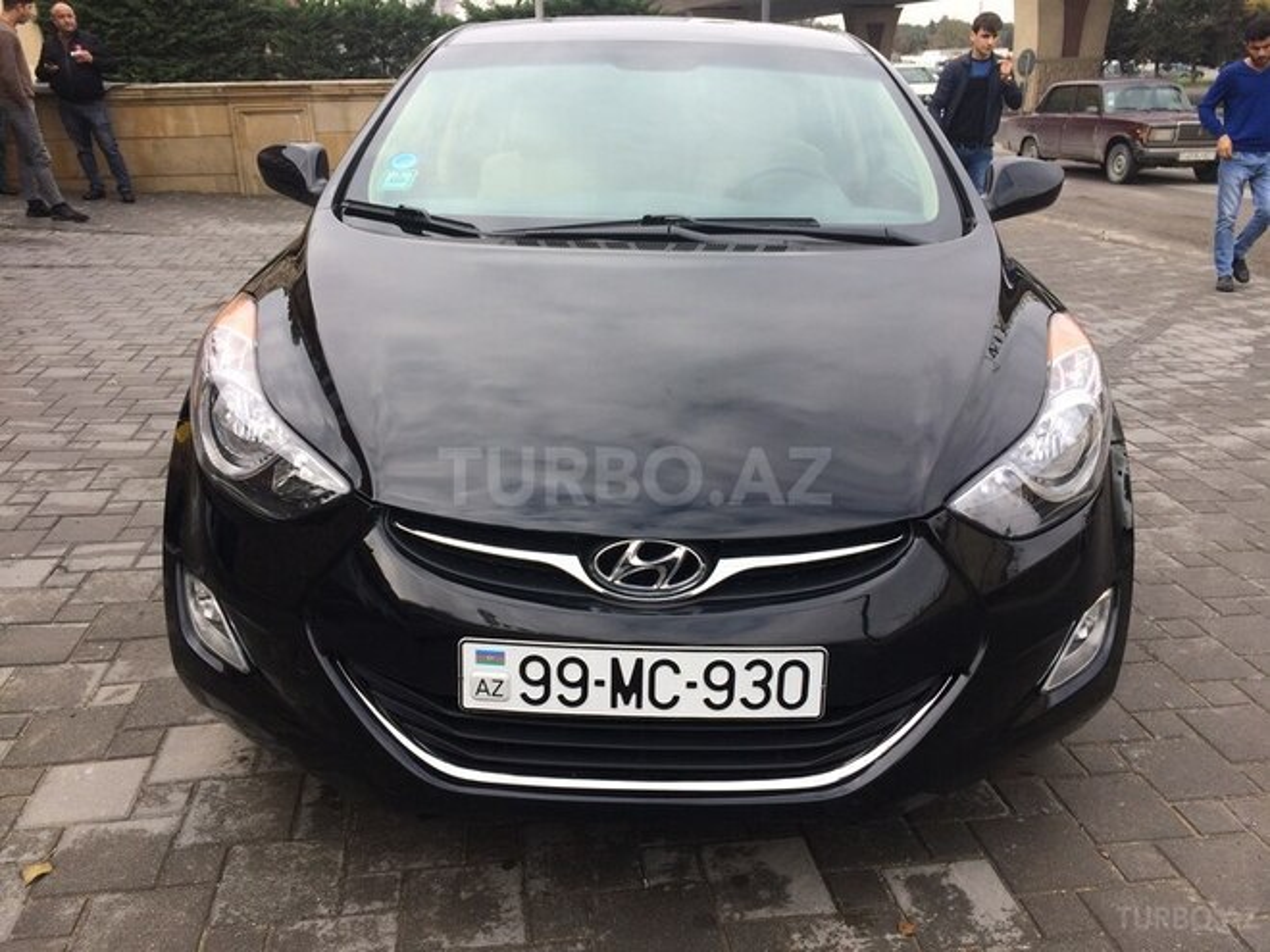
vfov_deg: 48.2
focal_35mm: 29
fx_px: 1064
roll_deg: -0.7
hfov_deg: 61.7
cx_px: 635
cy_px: 476
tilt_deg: -22.5
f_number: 2.2
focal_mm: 4.15
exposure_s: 1/540
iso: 32
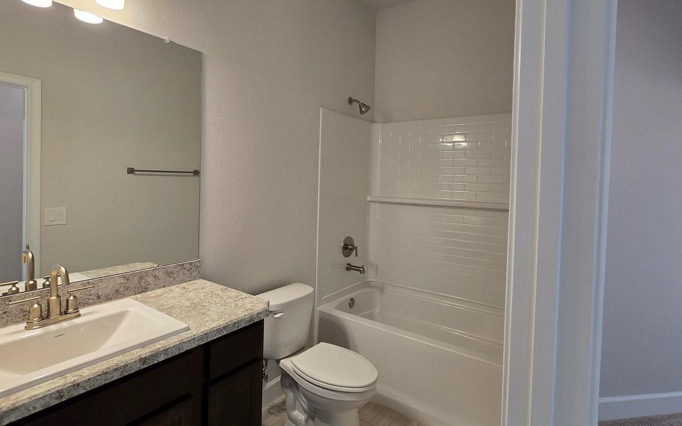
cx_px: 329
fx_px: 316
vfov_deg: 67.9
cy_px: 192
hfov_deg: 94.3
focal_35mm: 17
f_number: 2.2
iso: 160
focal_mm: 2.2
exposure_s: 1/100
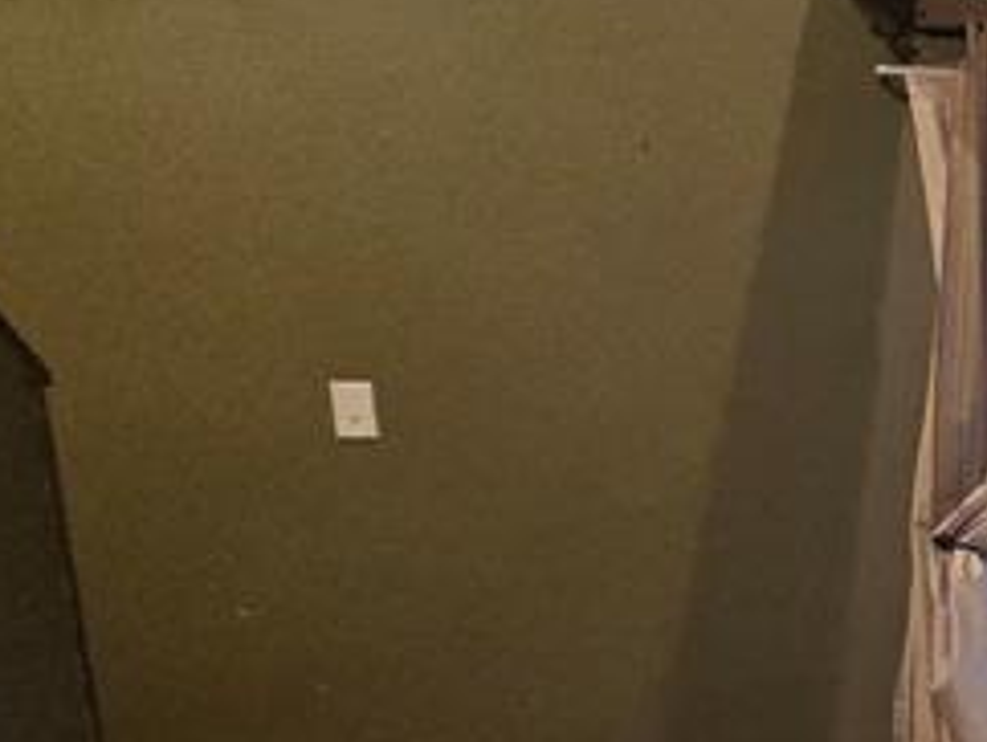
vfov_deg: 25.3
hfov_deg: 22.7
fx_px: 1570
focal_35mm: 55
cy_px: 750
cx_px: 1709
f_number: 2.2
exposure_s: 1/60.2
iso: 1000
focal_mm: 2.2
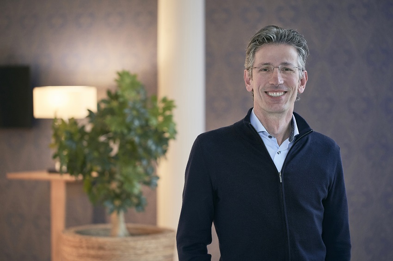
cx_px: 196
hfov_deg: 20.4
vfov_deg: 13.7
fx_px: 1091
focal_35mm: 100
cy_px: 130
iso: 1600
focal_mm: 100
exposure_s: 1/50
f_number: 2.8
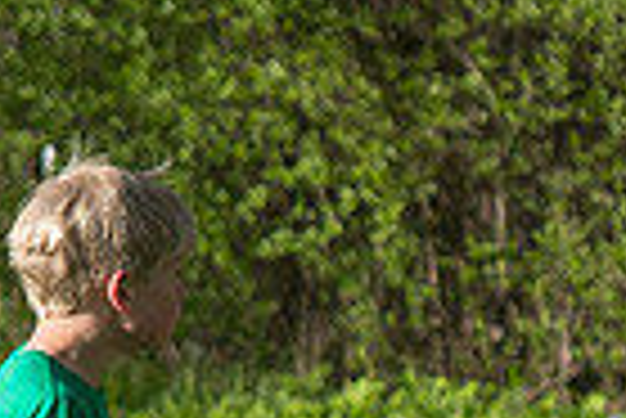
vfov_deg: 1.1
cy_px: 897
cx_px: 836
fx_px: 21758
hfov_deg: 1.6
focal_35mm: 1250
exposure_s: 1/2500
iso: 1000
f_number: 7.1
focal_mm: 210
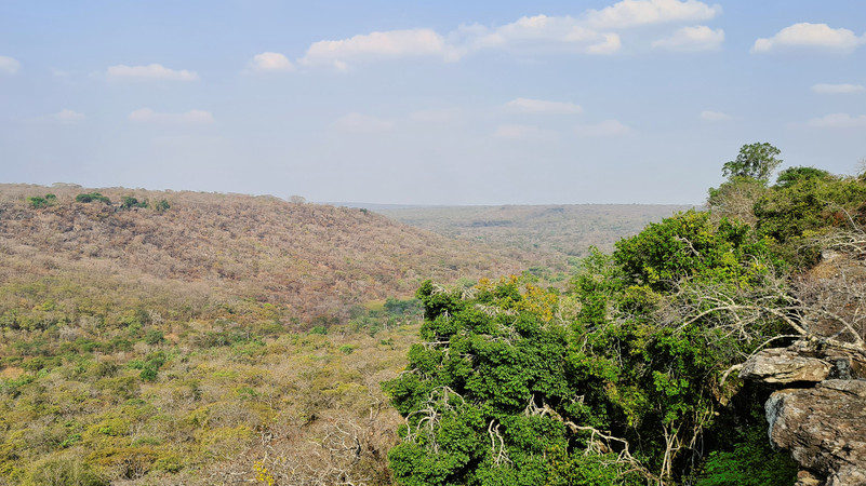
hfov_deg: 56.4
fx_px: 803
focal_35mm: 35
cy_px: 271
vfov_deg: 33.7
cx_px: 362
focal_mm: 5.4
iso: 50
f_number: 1.8
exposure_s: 1/1396
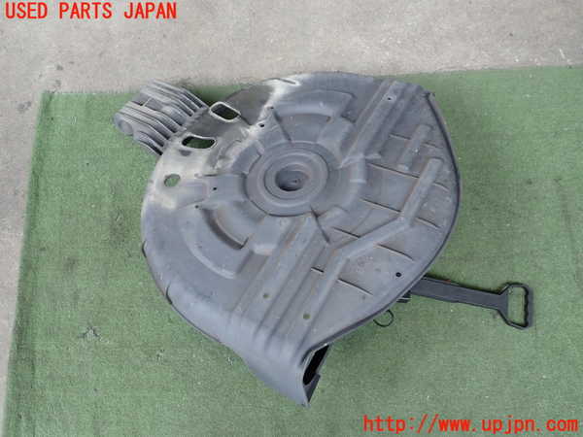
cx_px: 292
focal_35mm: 30
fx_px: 505
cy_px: 218
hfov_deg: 60.0
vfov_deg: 46.8
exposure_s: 1/125
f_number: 2.3
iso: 160
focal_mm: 5.4
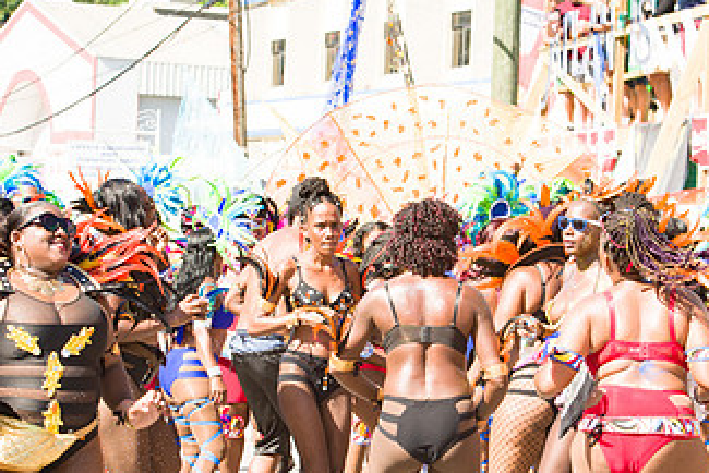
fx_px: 2739
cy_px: 312
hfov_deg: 14.7
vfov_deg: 9.9
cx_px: 423
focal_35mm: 139
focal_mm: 78
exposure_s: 1/200
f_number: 8
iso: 100
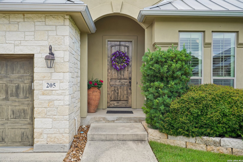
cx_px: 122
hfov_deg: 56.5
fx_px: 226
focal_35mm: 34
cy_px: 81
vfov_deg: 39.4
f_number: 8
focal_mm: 33.5
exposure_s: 1/60
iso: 100
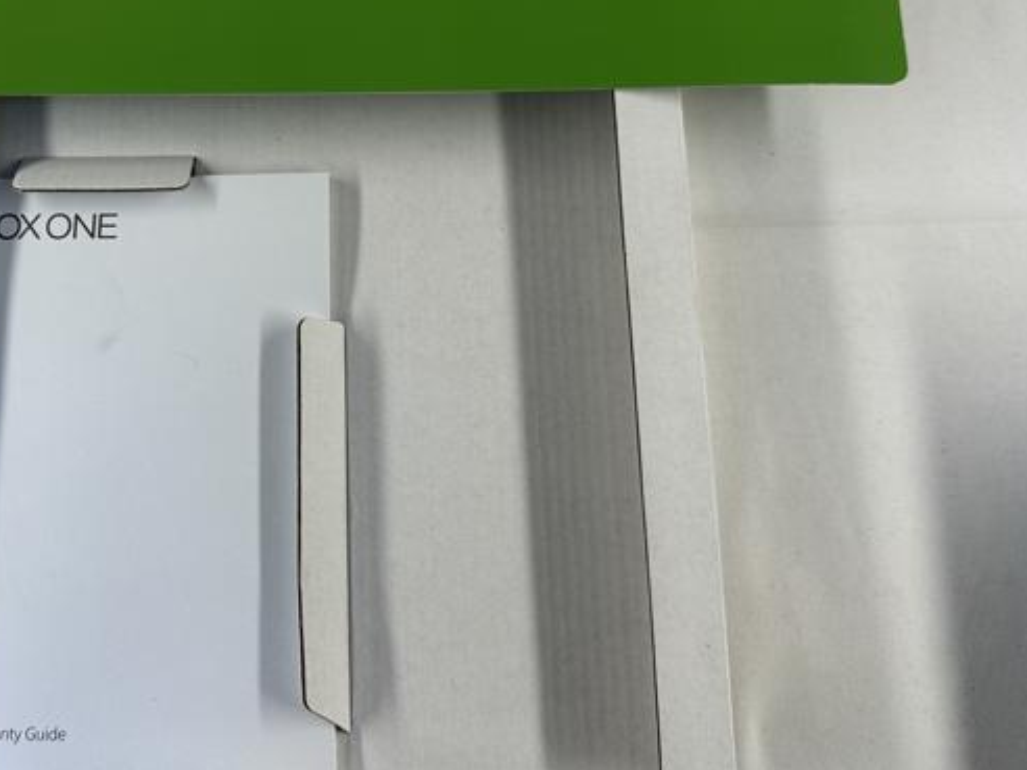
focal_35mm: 39
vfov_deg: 36.5
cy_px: 269
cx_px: 307
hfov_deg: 46.8
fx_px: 1157
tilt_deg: -77.5
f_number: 1.78
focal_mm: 6.86
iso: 80
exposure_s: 1/264
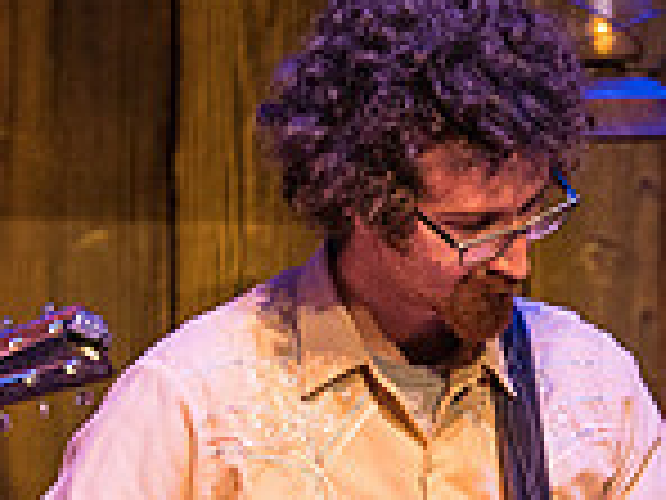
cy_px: 664
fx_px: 22549
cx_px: 477
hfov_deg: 1.7
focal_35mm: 1172
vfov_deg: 1.3
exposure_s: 1/125
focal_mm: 150
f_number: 2.8
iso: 800
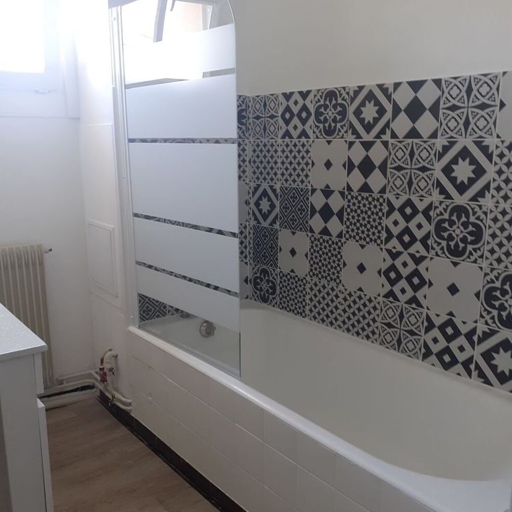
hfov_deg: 51.1
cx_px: 255
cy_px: 273
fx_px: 535
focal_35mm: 32
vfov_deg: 51.1
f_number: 1.9
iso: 125
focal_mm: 3.6
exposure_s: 1/50
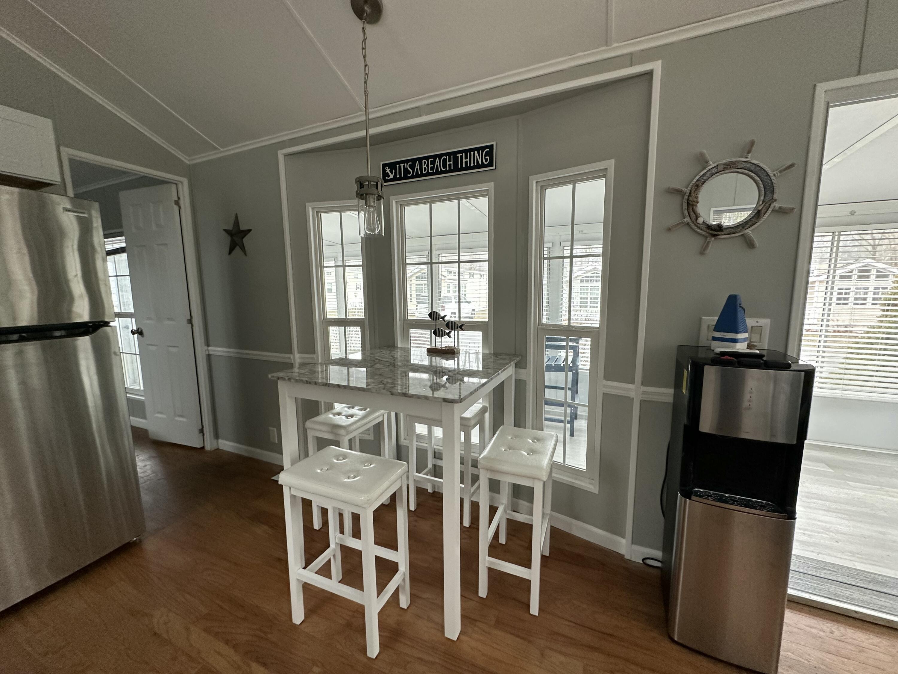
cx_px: 449
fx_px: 363
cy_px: 337
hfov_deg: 102.1
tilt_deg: -7.8
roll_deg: +1.4
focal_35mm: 14
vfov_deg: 85.7
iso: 200
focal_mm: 2.22
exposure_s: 1/99
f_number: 2.2
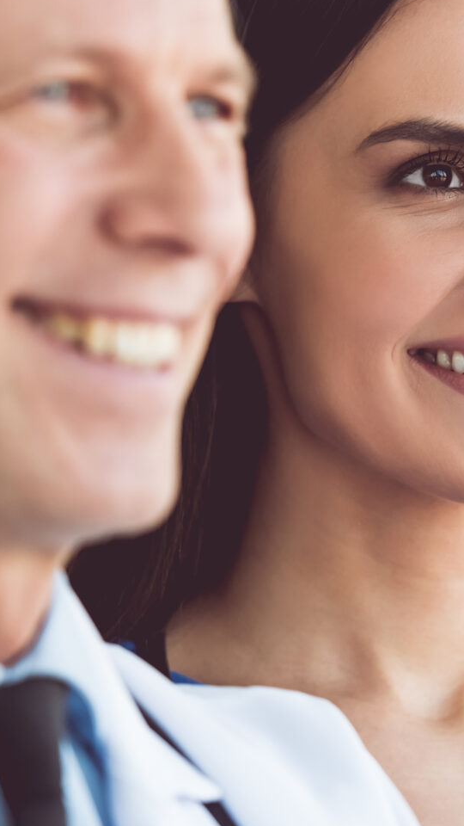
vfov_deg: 5.3
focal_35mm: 405
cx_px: 630
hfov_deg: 3.0
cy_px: 503
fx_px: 8858
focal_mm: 145
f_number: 2.8
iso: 500
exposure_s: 1/500
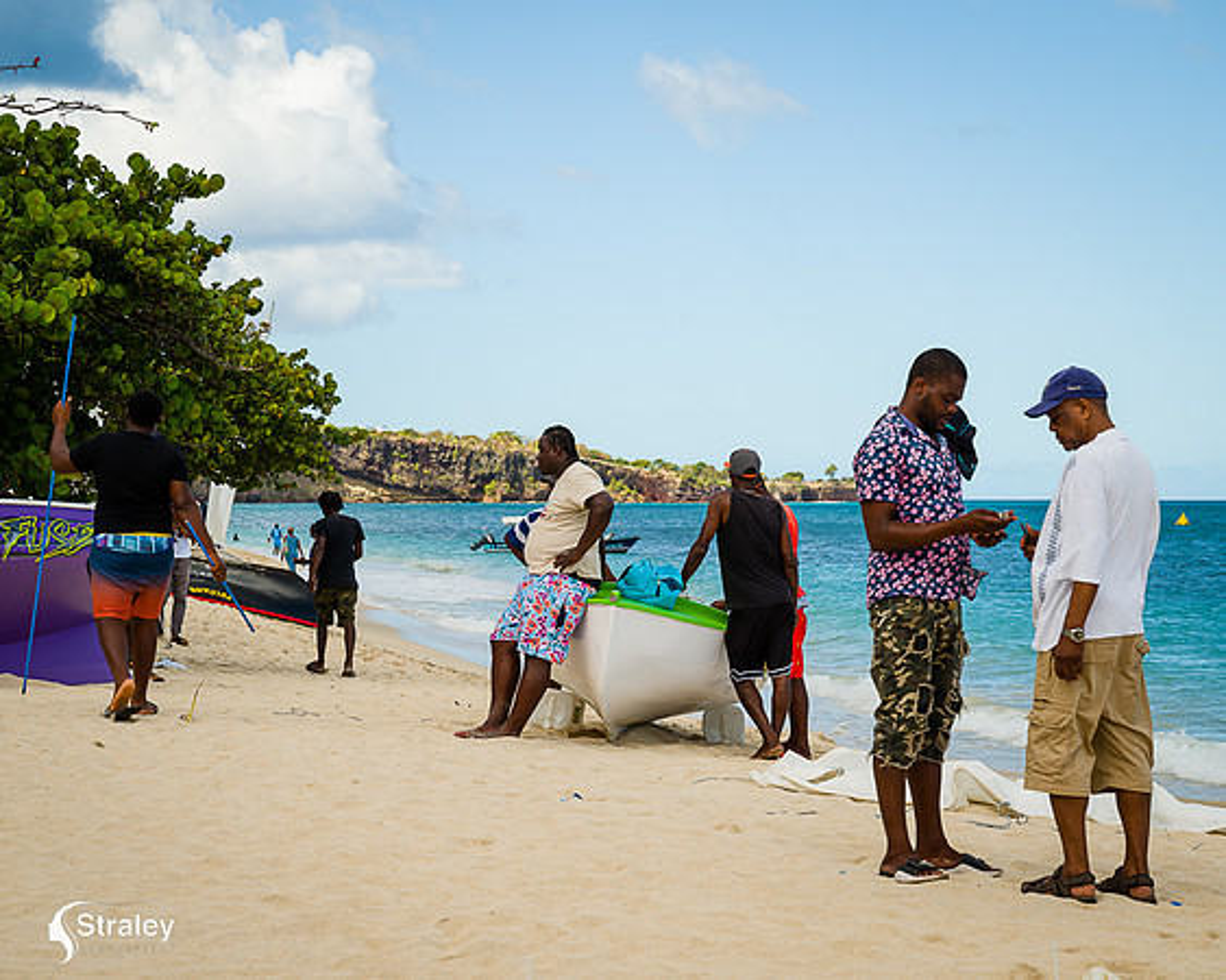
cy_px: 490
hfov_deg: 23.0
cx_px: 613
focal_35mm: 83
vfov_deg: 18.4
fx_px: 3018
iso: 90
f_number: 6.3
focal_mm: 70
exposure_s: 1/320
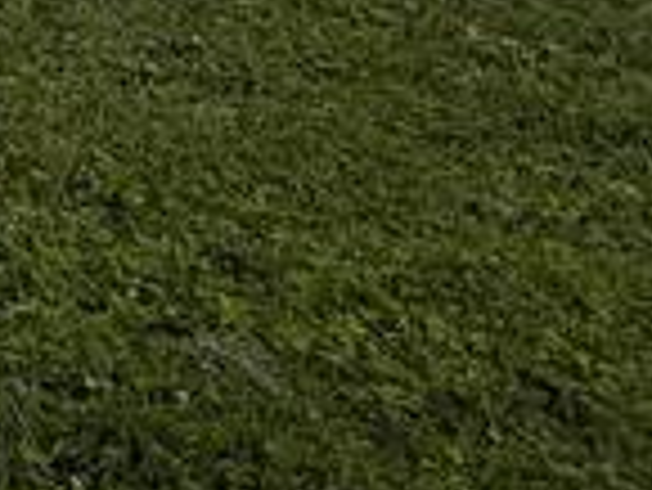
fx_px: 1866
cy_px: -760
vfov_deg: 11.7
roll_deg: +0.3
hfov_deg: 12.4
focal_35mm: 99
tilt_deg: +3.0
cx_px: -1142
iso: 50
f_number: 2.2
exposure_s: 1/344
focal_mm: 2.22
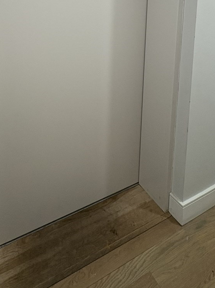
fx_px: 240
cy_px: 17
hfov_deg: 47.7
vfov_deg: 52.4
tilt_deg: -7.1
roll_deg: -0.5
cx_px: 78
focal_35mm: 29
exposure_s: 1/60
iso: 125
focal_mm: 2.22
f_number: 2.2
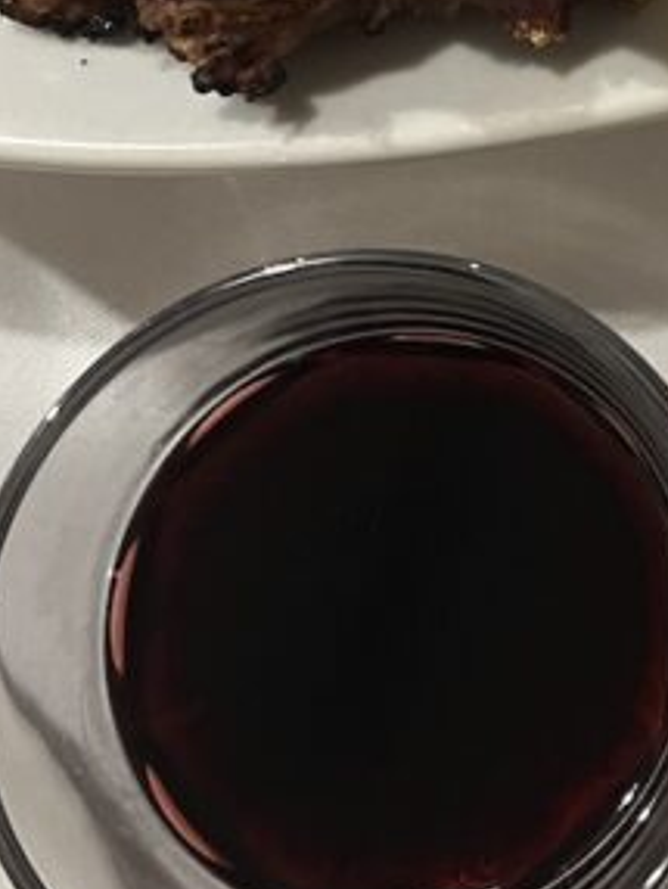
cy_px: -16
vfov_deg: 20.4
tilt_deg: -79.8
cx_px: 882
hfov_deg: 15.1
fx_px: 2389
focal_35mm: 93
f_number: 1.6
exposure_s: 1/50
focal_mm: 5.1
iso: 320
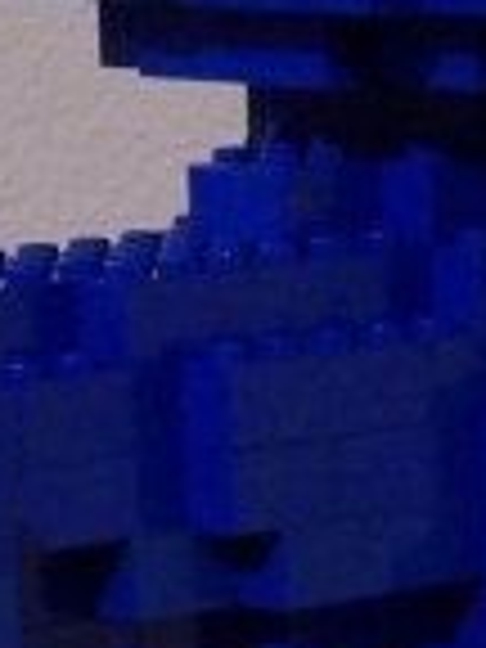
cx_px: 526
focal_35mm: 419
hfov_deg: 3.5
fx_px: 7844
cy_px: 284
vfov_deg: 4.7
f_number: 3.1
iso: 80
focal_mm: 9.8
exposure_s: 1/2
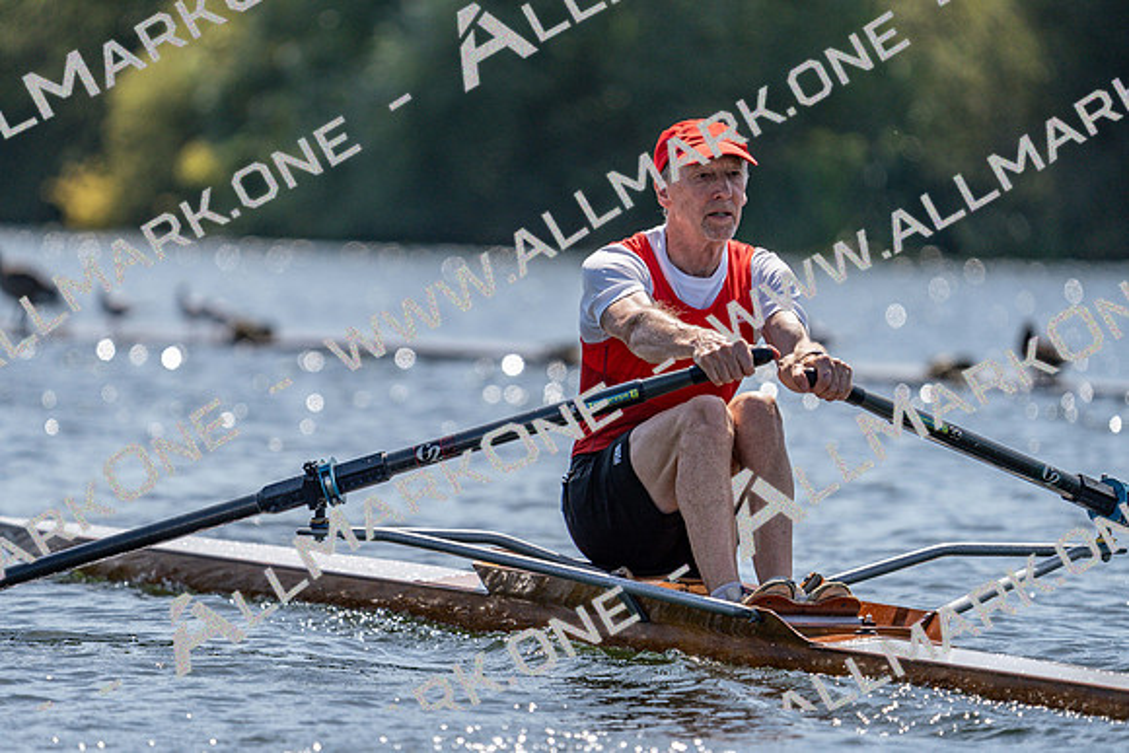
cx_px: 564
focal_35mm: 397
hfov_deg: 5.2
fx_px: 12453
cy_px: 376
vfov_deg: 3.5
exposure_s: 1/2000
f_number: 6.3
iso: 250
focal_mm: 397
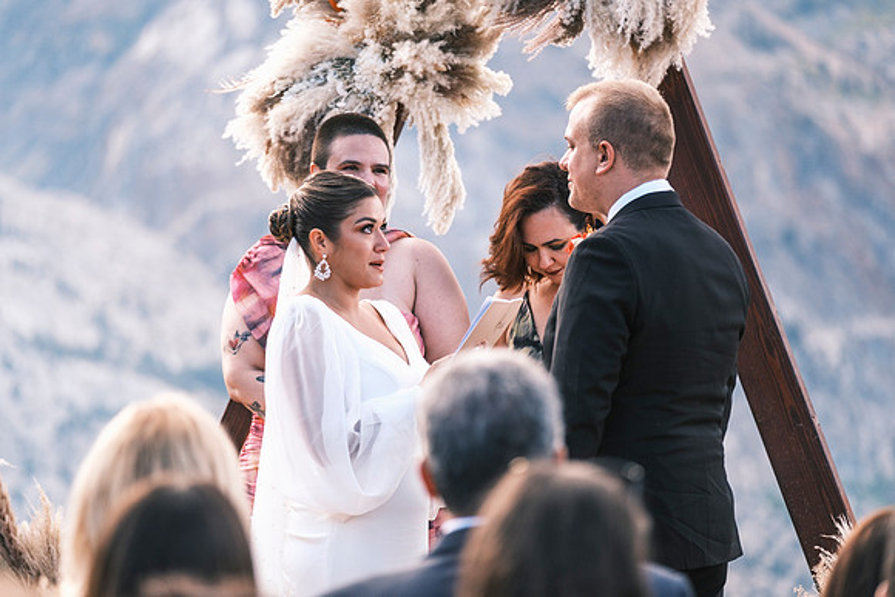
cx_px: 448
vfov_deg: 6.8
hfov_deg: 10.2
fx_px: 5023
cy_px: 298
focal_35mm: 202
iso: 400
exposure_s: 1/950
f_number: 2.8
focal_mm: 134.4
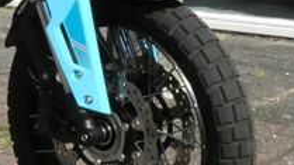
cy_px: -49
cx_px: -72
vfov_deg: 8.7
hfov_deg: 15.1
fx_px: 1067
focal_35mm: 137
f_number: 8
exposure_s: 1/1600
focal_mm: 7.3
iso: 800
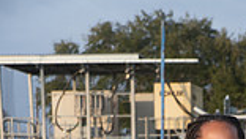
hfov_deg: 12.6
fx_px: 1103
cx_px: 222
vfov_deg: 6.8
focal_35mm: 169
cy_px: 344
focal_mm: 56
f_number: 6.3
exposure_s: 1/320
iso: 200
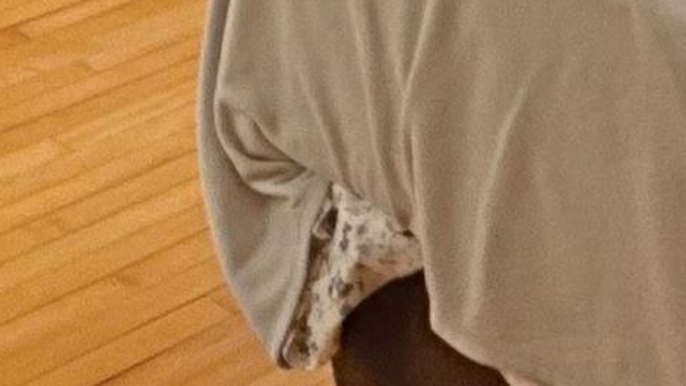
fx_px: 1819
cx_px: 461
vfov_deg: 10.9
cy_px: -428
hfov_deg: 21.3
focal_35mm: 100
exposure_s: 1/60
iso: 160
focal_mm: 2.22
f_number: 2.2
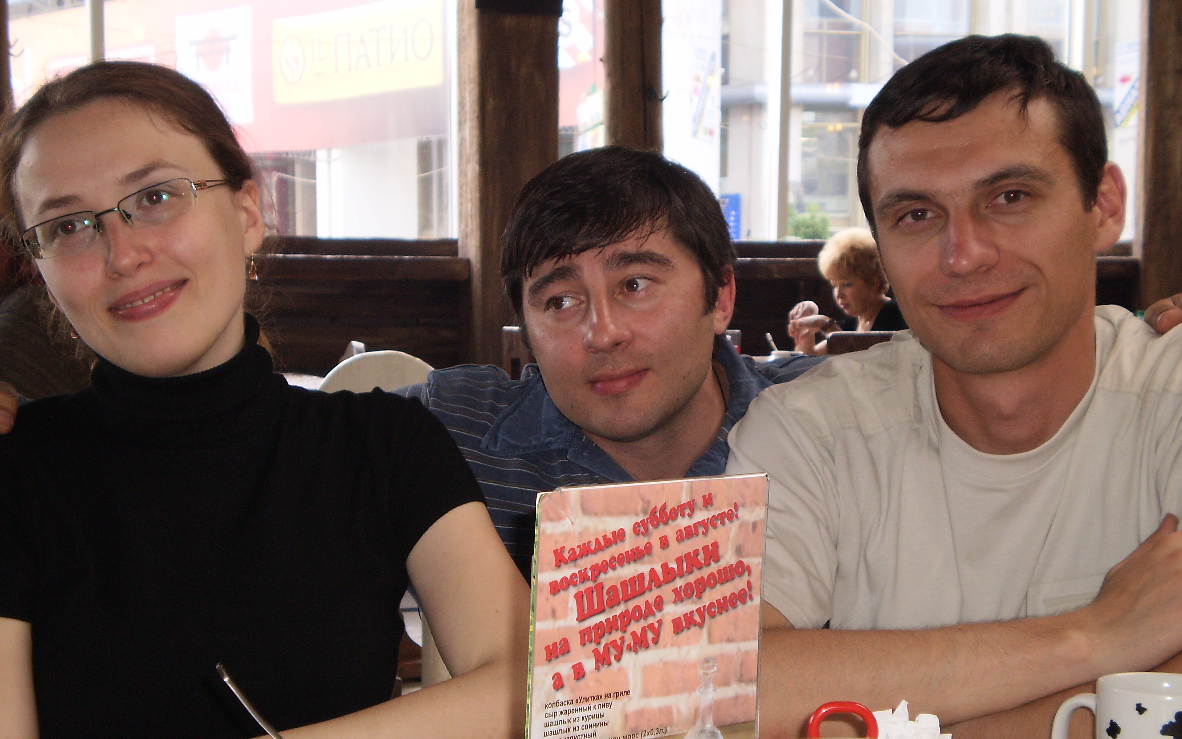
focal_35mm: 68
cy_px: 423
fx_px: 2191
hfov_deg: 30.2
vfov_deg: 19.1
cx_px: 591
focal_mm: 11.3
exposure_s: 1/40
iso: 125
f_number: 4.4
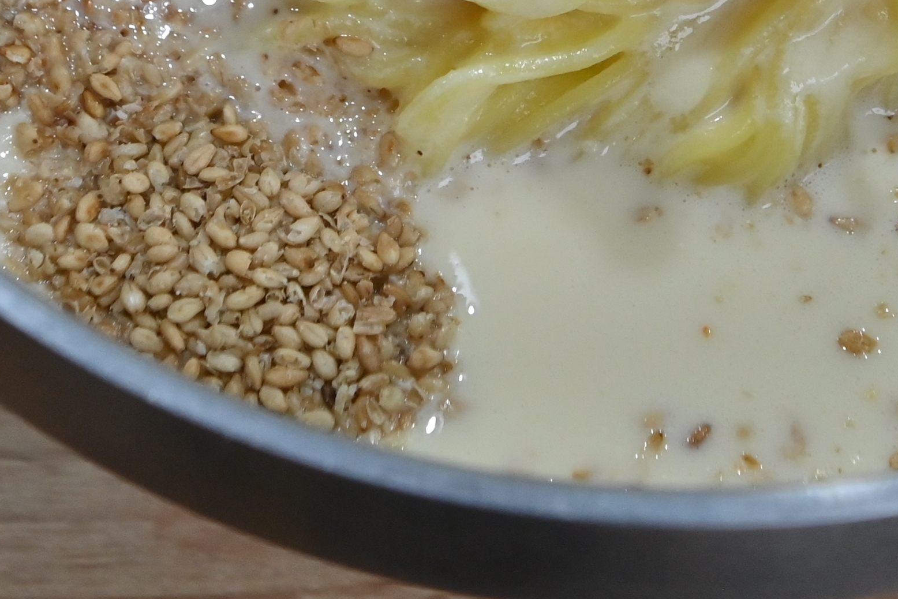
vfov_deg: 5.8
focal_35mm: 233
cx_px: 596
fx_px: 5813
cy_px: -446
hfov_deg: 8.8
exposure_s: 1/160
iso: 800
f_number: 5
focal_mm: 60
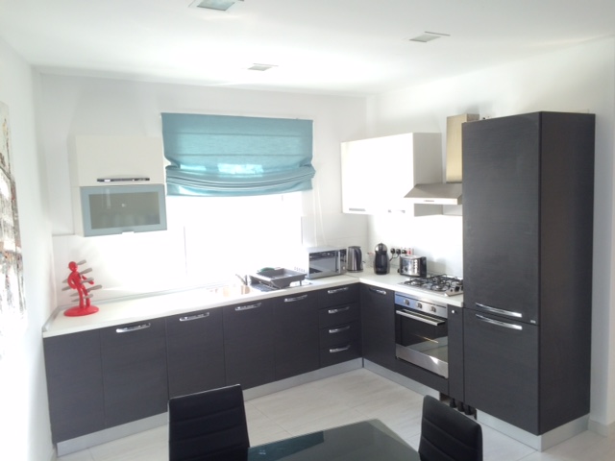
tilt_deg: -6.9
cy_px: 230
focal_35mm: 29
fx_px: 515
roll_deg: +3.2
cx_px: 308
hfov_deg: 61.7
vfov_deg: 48.2
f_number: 2.2
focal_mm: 4.15
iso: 40
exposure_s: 1/50
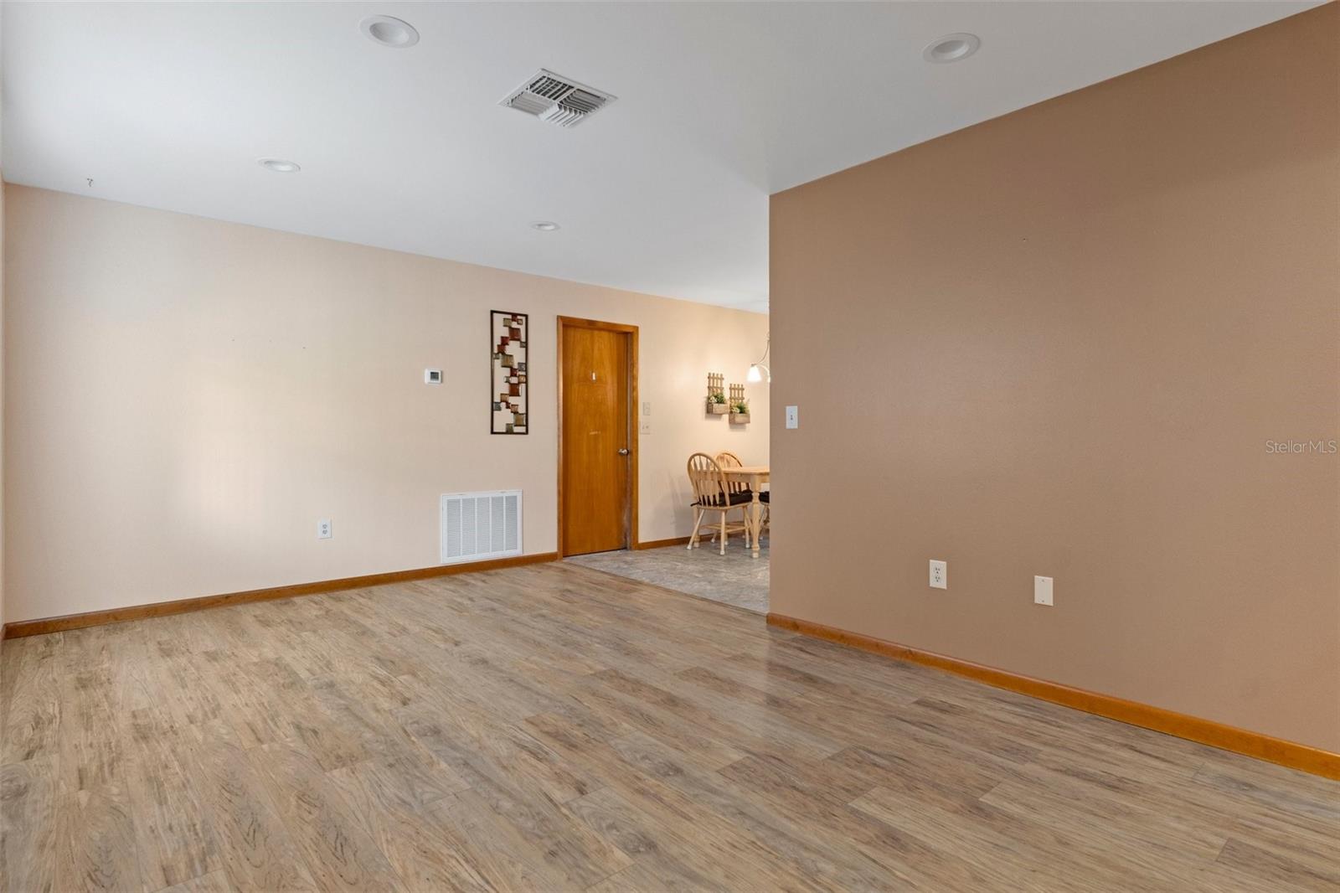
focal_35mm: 18
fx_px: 670
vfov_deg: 67.4
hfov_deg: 90.0
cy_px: 446
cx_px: 670
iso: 320
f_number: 8
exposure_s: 2.5
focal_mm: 12
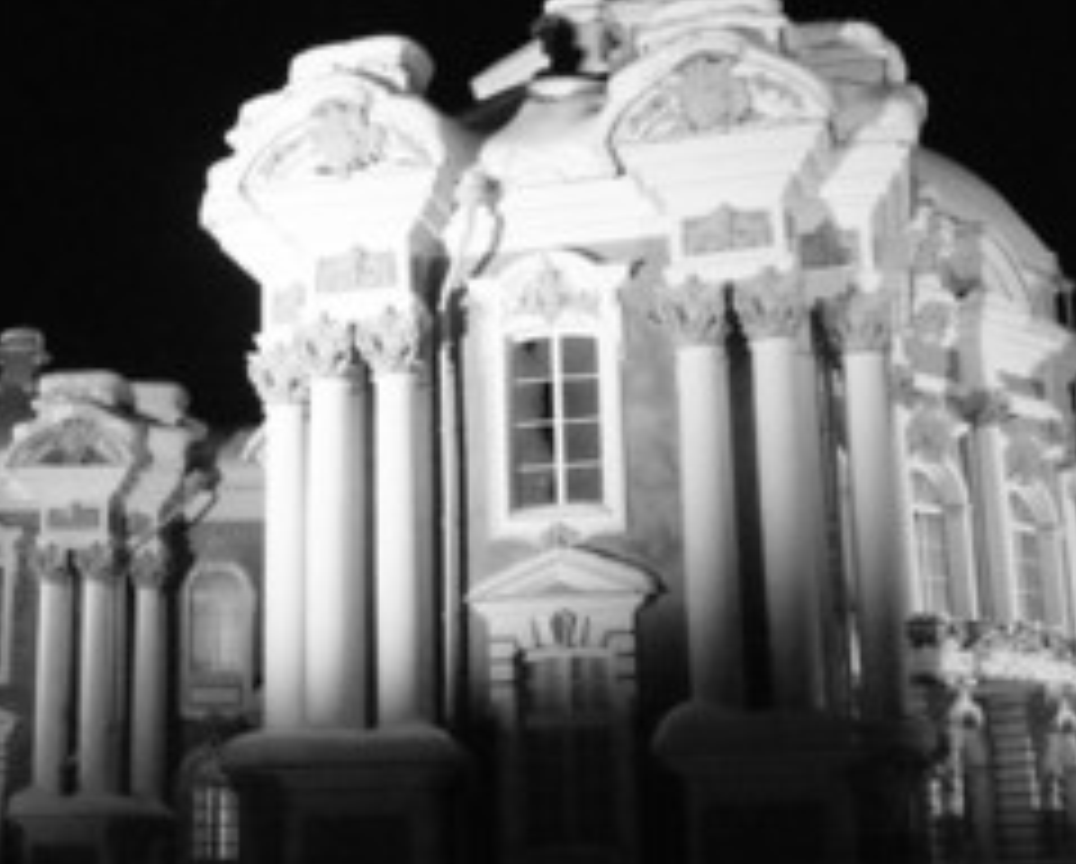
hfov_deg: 35.1
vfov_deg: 28.7
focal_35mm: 53
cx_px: 392
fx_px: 1691
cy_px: 430
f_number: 5.6
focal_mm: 18
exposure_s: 1/50
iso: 3200
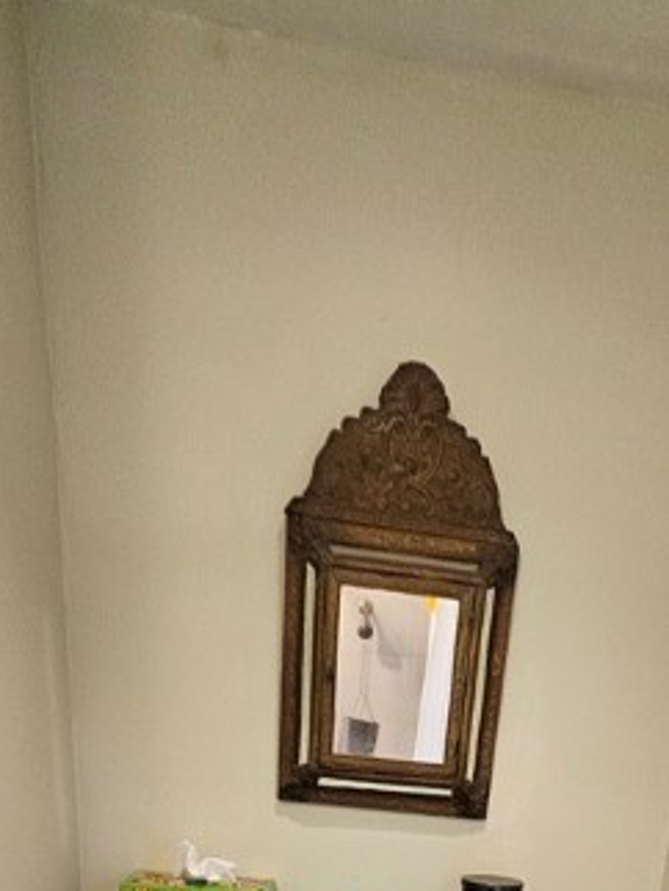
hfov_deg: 44.8
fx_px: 798
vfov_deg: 41.5
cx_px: 448
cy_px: 1049
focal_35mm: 31
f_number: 2.2
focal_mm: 2.2
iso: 400
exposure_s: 1/60
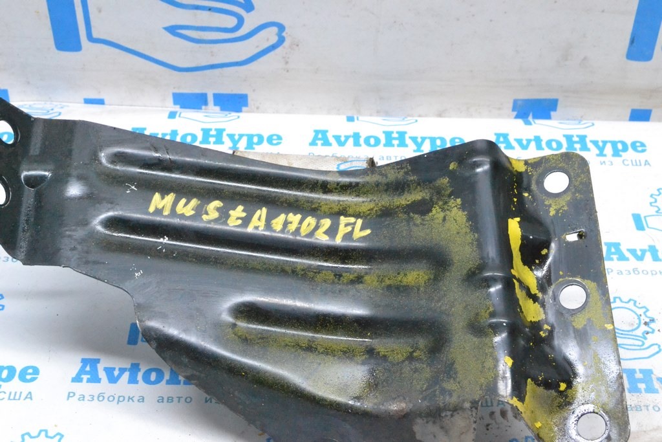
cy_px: 221
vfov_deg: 22.6
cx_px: 331
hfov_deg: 33.4
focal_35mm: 60
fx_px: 1103
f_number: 9
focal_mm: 40
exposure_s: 1/160
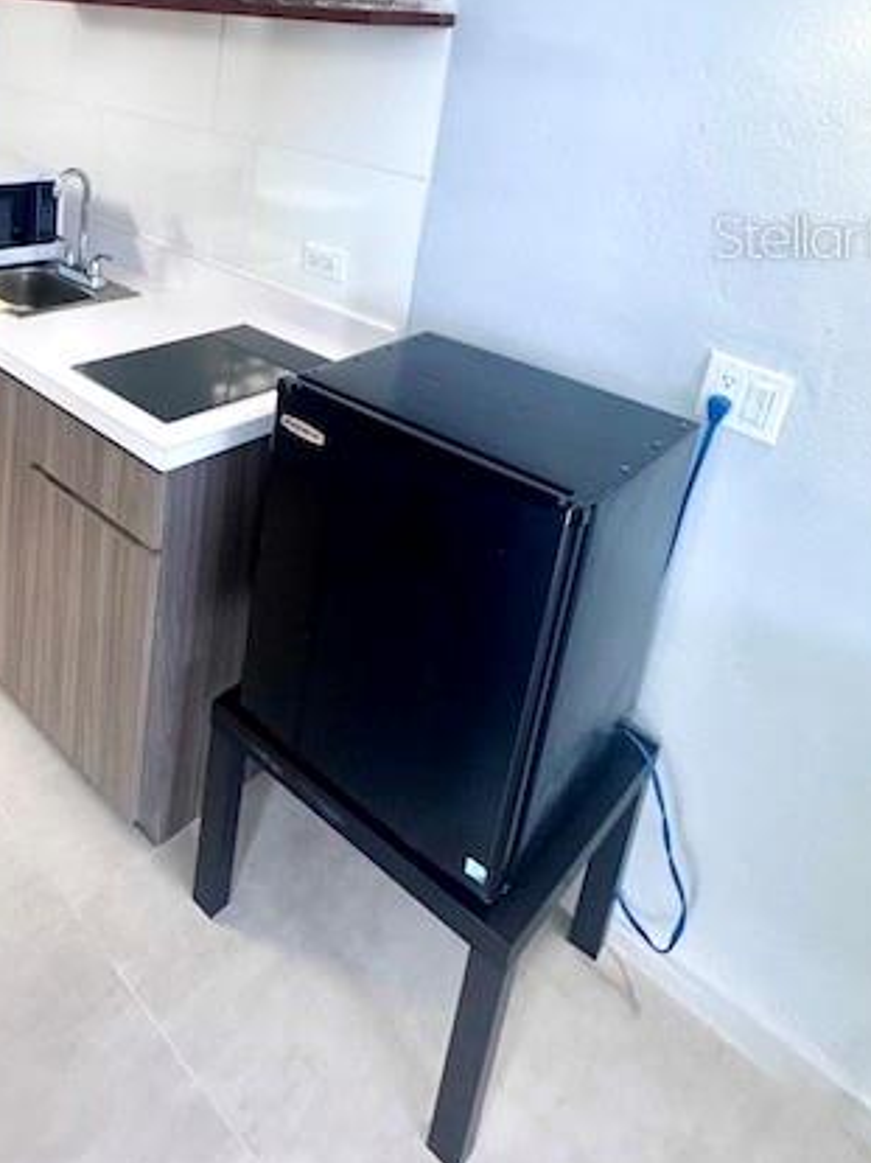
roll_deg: -4.5
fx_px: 906
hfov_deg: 47.6
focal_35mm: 27
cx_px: 137
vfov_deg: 60.2
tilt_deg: -14.6
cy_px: 235
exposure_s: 1/120
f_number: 2.2
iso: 250
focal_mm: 2.22
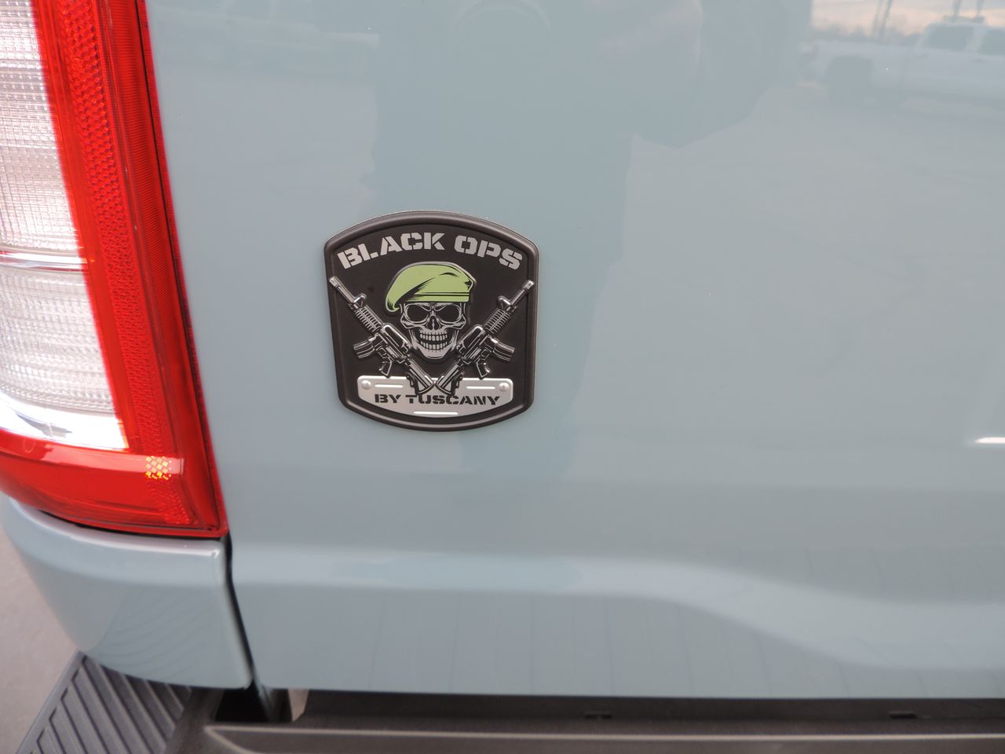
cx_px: 502
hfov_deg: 71.6
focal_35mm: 24
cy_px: 377
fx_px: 697
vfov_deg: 56.8
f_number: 3
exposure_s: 1/80
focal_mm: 4.3
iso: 80
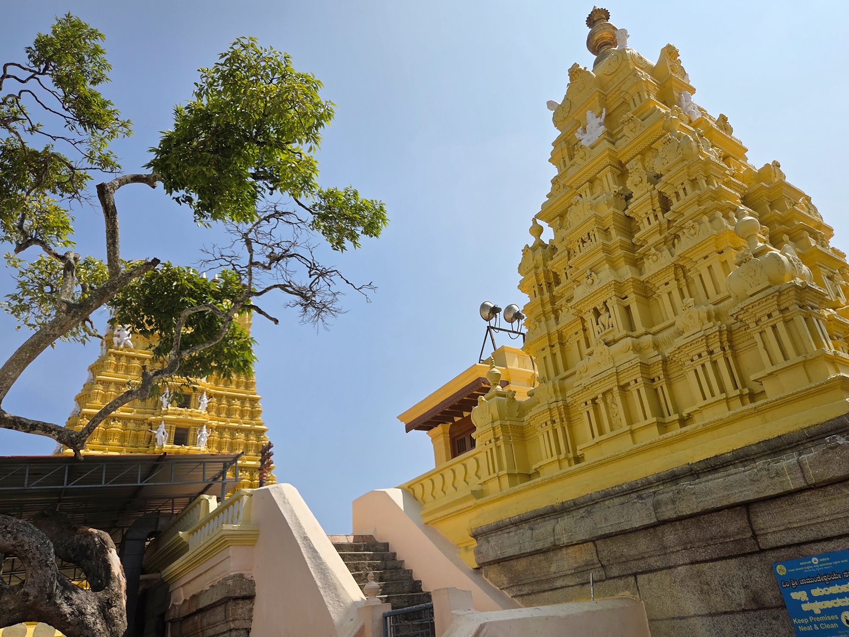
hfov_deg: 73.9
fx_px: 564
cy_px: 318
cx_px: 424
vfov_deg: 58.9
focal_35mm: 23
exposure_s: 1/7891
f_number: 1.8
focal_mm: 5.4
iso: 80
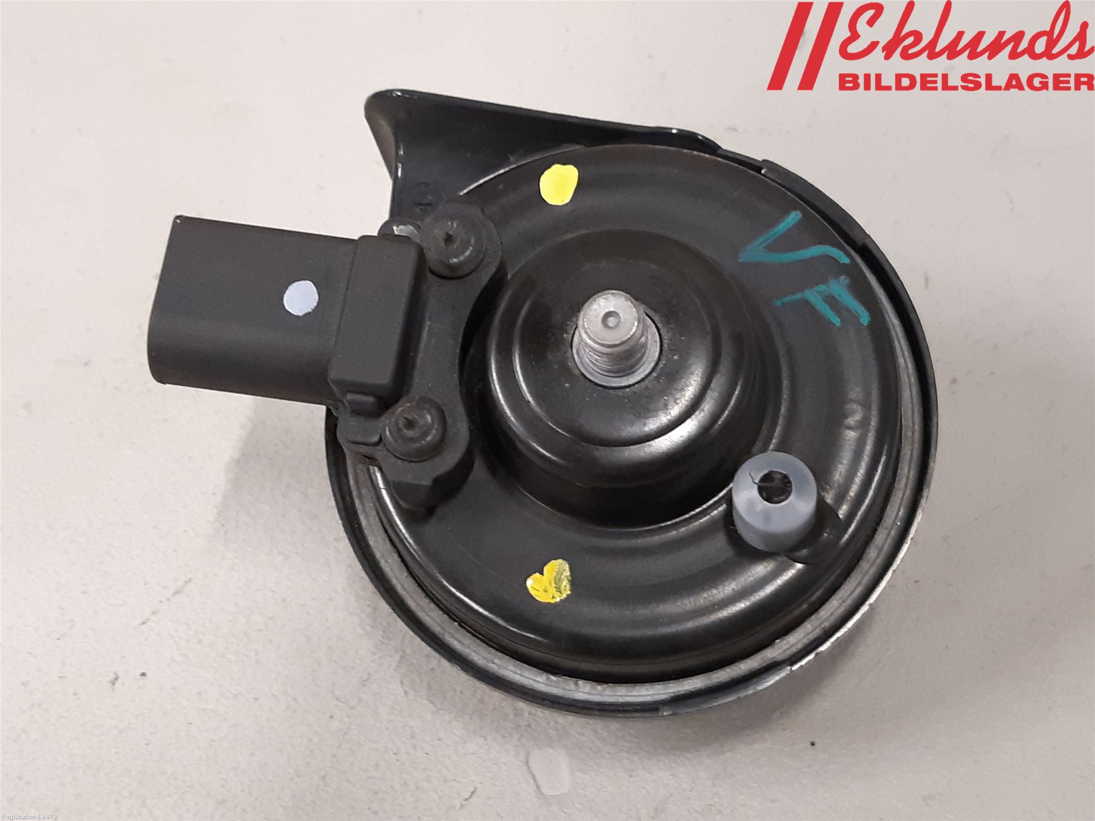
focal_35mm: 26
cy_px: 410
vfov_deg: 53.1
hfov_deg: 67.3
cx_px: 548
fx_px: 822
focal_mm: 3.93
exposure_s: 1/50
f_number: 1.7
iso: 250
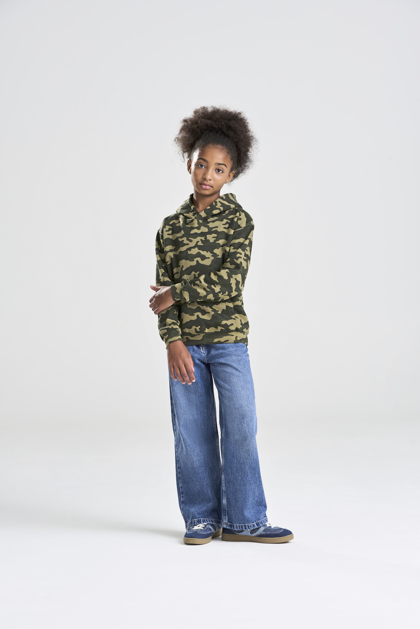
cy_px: 314
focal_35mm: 110
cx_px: 210
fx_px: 1923
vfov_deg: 18.6
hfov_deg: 12.5
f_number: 9
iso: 160
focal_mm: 110
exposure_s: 1/160
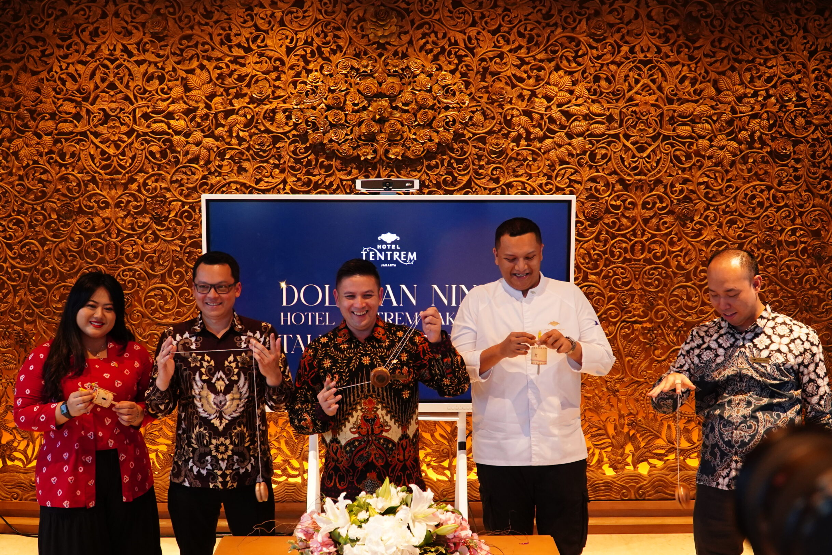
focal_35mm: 41
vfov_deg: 32.6
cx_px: 405
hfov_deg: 47.4
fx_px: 948
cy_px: 279
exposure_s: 1/80
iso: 2000
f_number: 4
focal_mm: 26
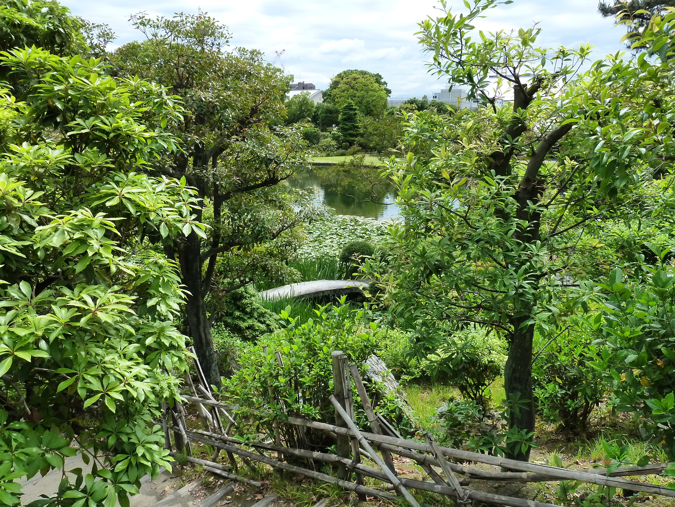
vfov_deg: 54.9
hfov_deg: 69.4
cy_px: 254
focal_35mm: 25
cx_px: 338
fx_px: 487
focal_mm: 4.1
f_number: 4
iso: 200
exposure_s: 1/320
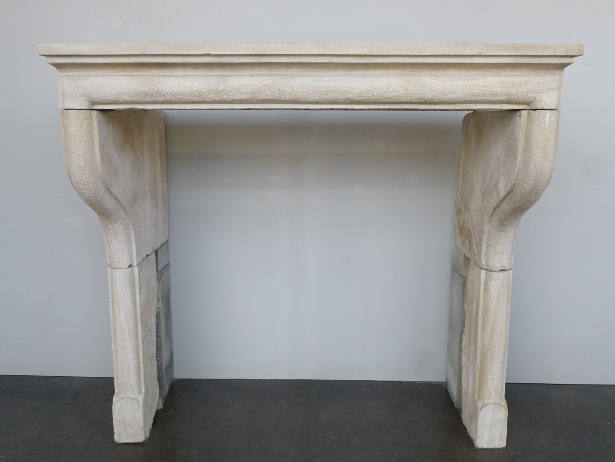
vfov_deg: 42.9
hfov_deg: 55.4
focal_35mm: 33
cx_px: 308
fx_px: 586
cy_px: 231
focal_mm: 5.9
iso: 100
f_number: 3.6
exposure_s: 1/60
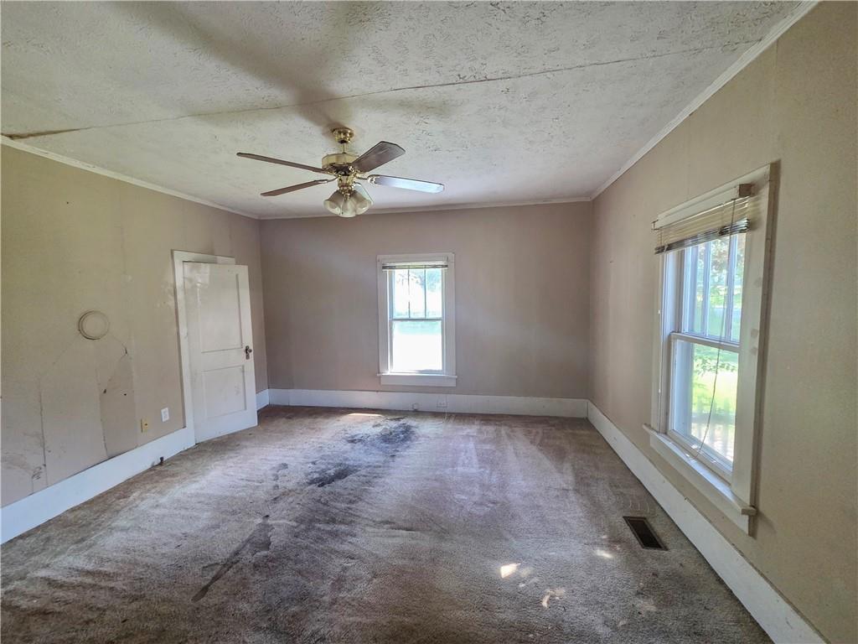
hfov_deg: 106.2
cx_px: 429
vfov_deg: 89.9
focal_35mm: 13
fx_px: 322
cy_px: 322
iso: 320
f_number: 2.2
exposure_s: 1/60
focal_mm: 2.2
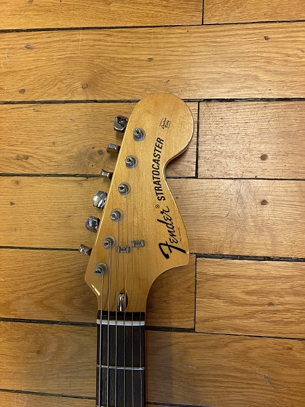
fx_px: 305
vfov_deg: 67.3
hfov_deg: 53.1
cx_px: 152
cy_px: 204
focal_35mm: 26
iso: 200
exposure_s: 1/50
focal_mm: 4.25
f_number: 1.8
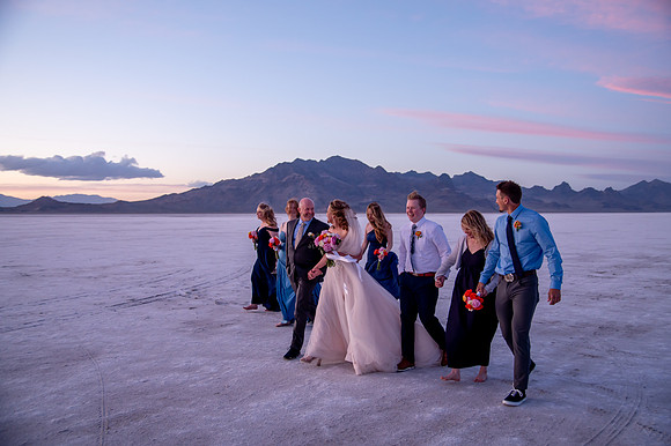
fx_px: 600
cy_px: 223
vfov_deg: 40.8
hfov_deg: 58.4
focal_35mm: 32
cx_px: 335
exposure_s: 1/125
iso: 800
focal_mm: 32
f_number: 4
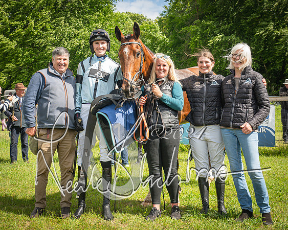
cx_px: 109
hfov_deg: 39.5
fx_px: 398
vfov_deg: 32.2
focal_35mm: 47
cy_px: 102
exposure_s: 1/400
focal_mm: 24
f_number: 5
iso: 200
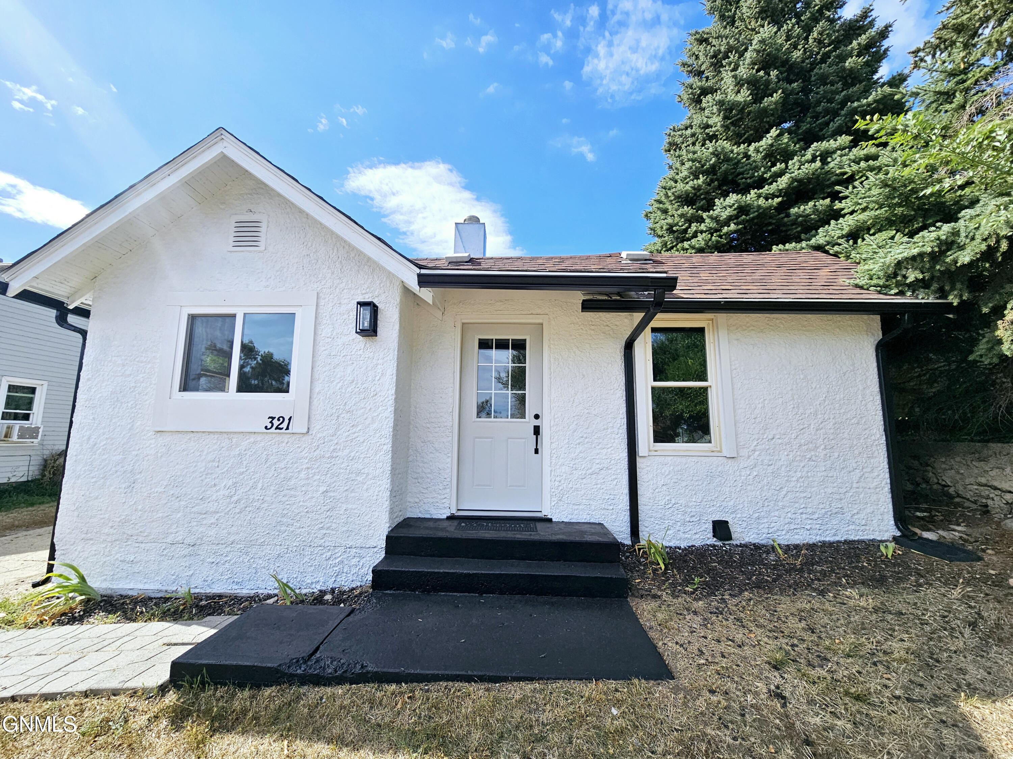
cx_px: 506
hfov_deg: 106.2
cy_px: 380
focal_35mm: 13
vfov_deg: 89.9
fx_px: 380
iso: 50
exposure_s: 1/2000
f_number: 2.2
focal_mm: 2.2
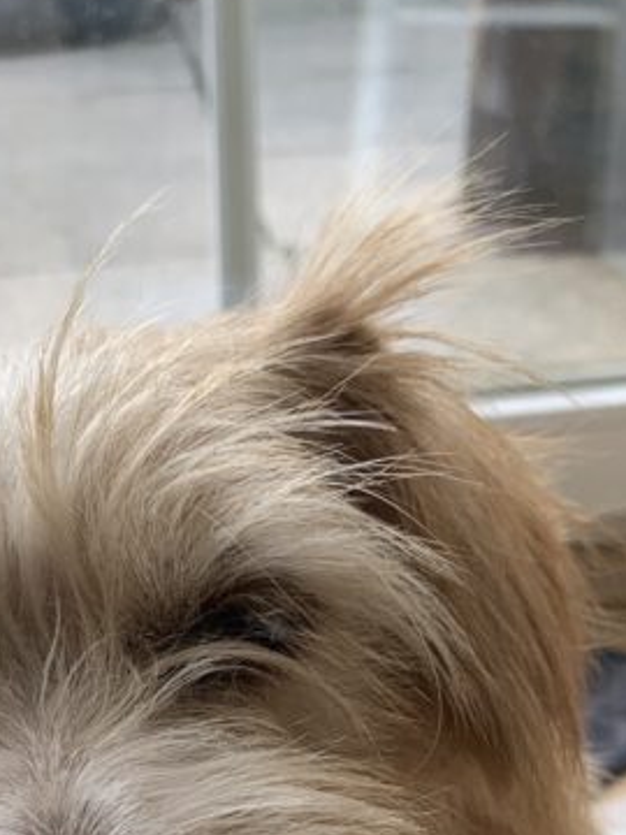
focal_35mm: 74
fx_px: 1784
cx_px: 9
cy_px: 967
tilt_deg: -33.1
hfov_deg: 19.4
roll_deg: +6.2
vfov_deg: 24.2
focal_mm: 4.25
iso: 25
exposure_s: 1/391
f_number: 1.8
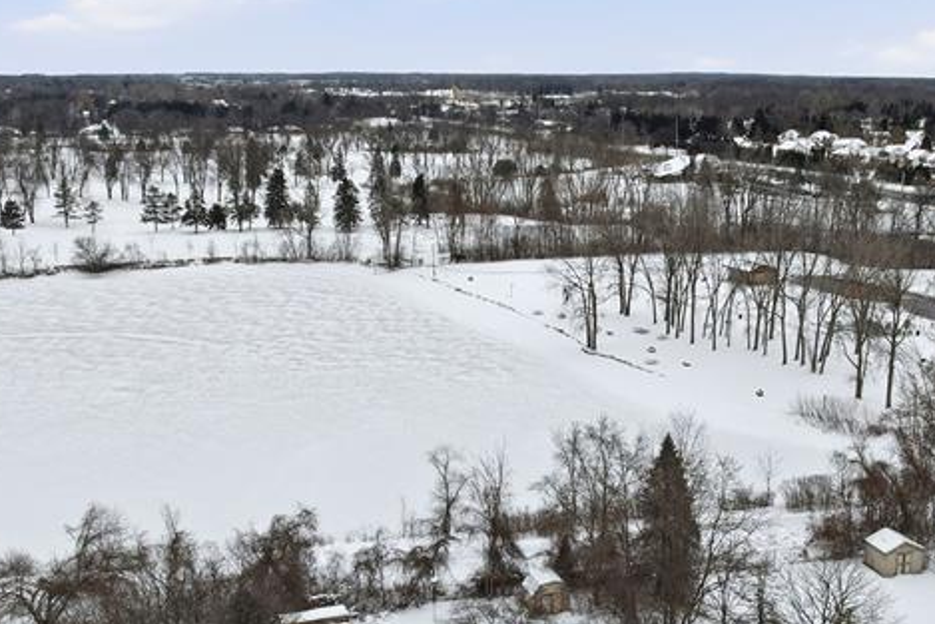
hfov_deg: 40.9
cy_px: 508
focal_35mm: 48
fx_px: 1247
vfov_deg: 27.5
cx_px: 576
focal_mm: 8.4
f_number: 2.8
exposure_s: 1/320
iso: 100
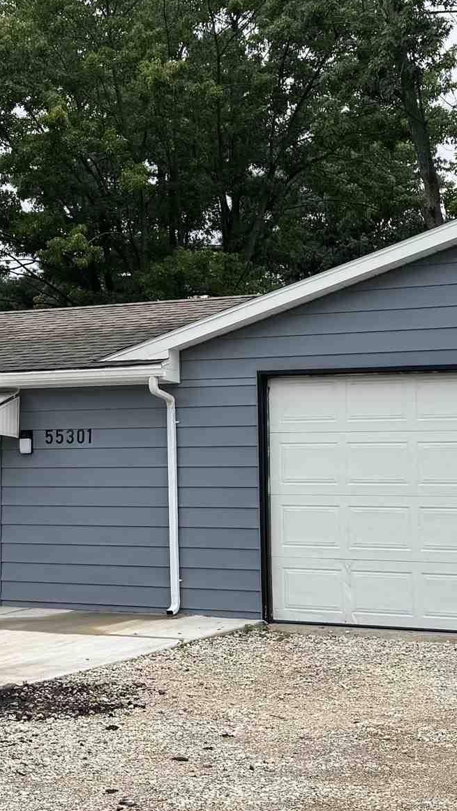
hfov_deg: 17.2
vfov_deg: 30.5
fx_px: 1486
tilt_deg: +4.9
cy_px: 352
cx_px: 22
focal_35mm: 69
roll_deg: +0.3
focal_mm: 6.76
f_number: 1.78
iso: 80
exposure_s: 1/2331
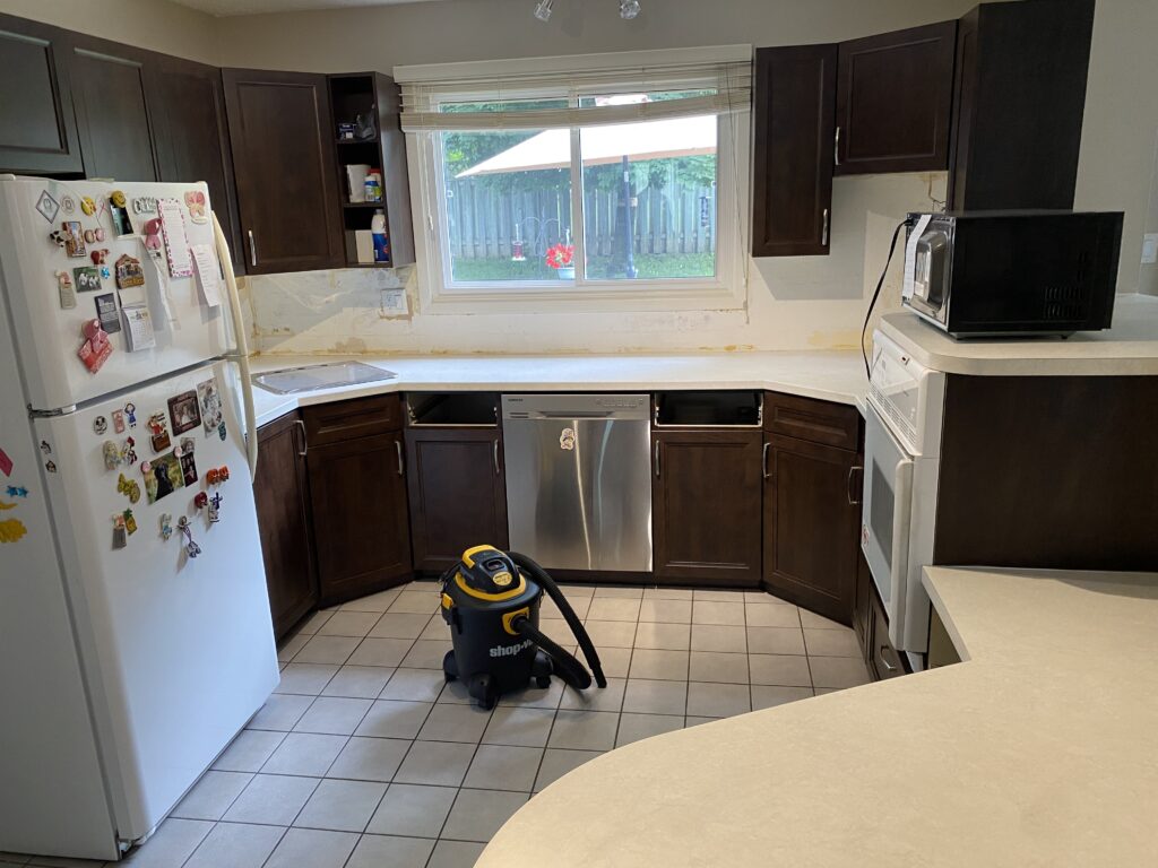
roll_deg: +1.4
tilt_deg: -15.1
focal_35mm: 26
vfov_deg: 53.1
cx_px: 579
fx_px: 870
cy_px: 434
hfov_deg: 67.3
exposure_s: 1/60
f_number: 1.8
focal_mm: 4.25
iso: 160
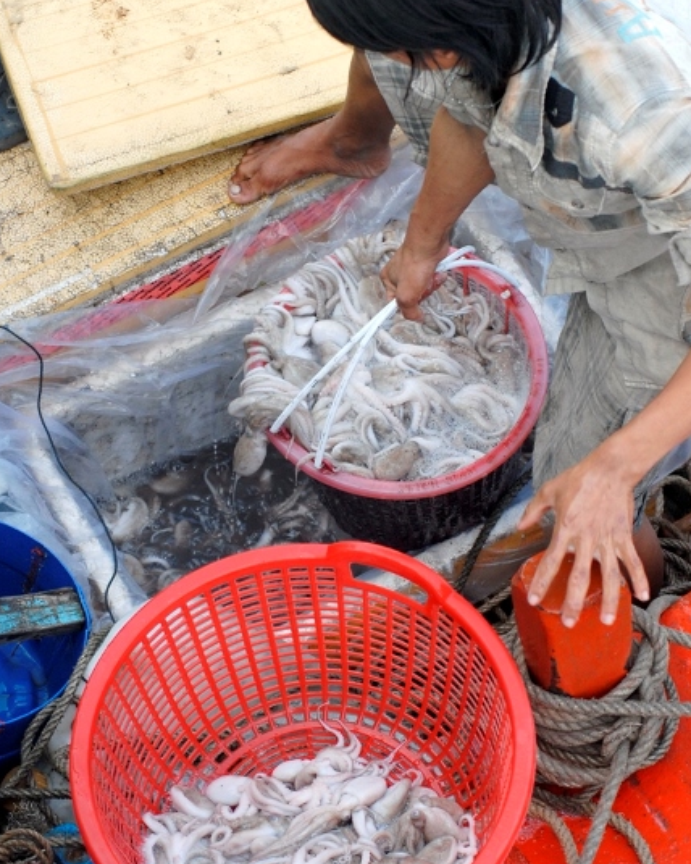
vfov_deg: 14.6
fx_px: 3364
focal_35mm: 132
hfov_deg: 11.7
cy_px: 389
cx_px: 345
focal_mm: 75
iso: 250
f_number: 7.1
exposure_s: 1/180
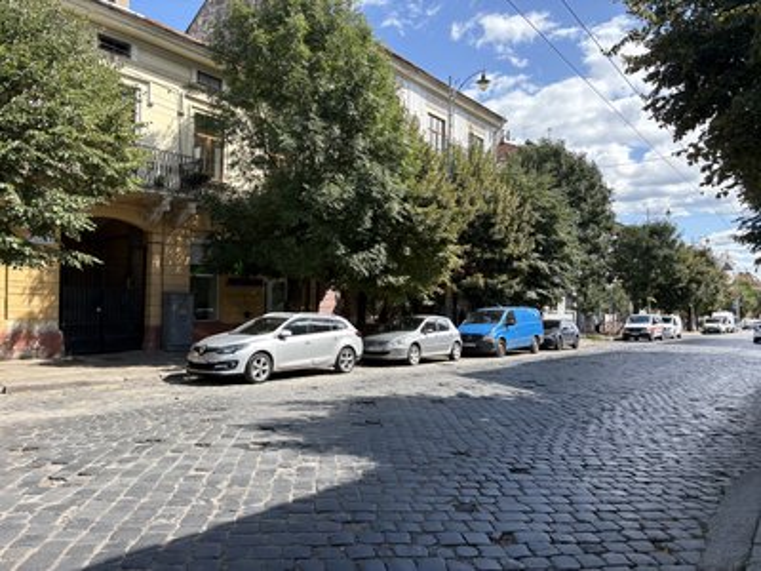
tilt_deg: +1.0
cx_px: 380
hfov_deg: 67.3
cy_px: 286
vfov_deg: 53.1
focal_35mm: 26
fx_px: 572
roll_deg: +1.4
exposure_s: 1/1337
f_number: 1.6
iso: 50
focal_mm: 5.96
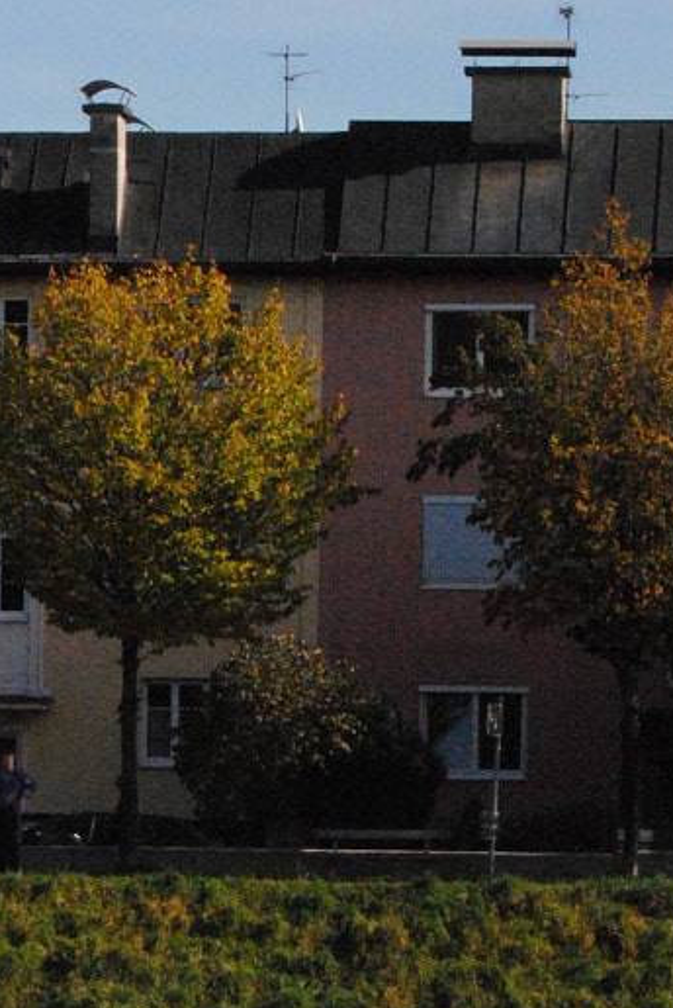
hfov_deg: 5.3
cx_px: -349
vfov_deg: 8.0
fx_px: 7184
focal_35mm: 257
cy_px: 1125
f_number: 18
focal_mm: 55
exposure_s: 1/800
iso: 1600
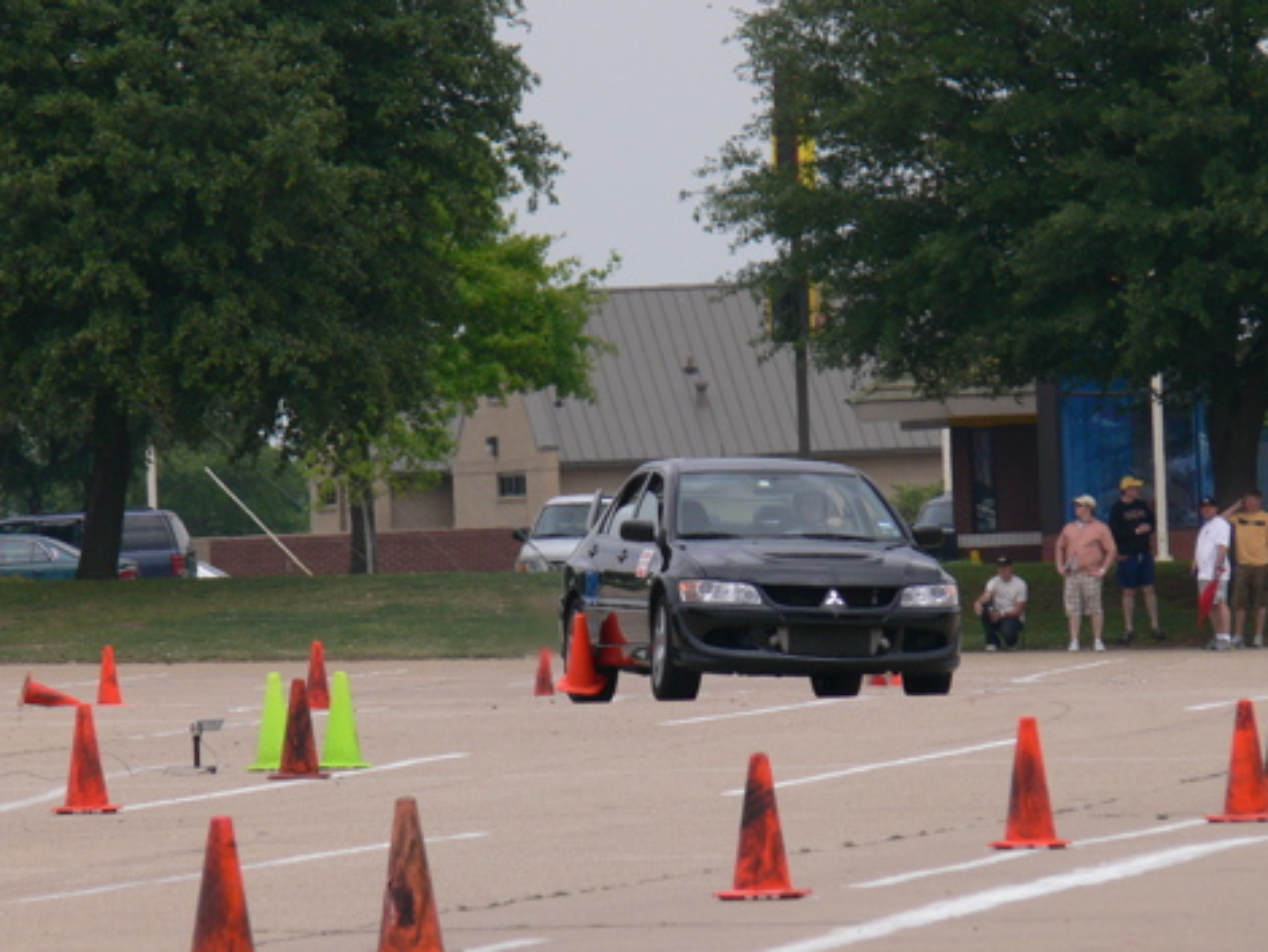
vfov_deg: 2.7
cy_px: 499
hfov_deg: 3.6
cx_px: 572
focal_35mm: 551
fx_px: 20194
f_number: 5
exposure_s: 1/800
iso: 100
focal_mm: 85.6
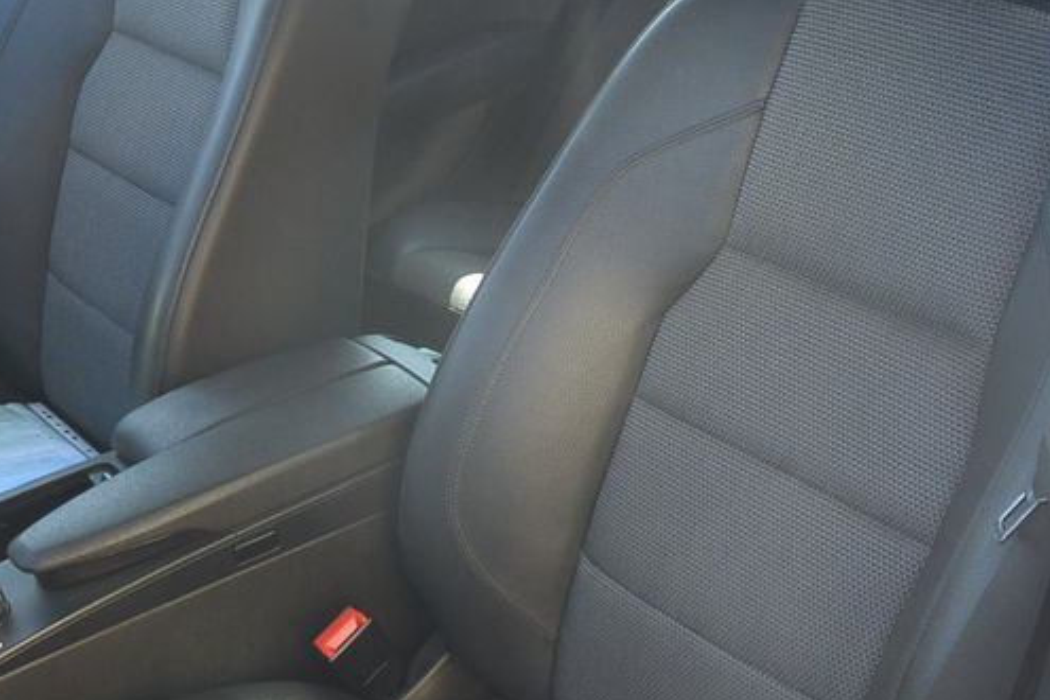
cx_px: 458
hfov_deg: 33.4
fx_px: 1750
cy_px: 654
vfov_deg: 22.0
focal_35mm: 60
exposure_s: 1/160
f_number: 3.5
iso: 160
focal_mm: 11
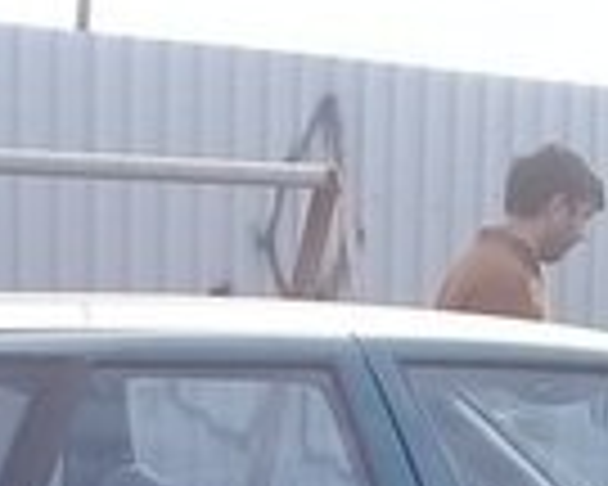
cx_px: 203
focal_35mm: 148
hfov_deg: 13.0
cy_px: 767
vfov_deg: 10.1
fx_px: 2663
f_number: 2.2
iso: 50
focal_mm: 3.3
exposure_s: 1/268
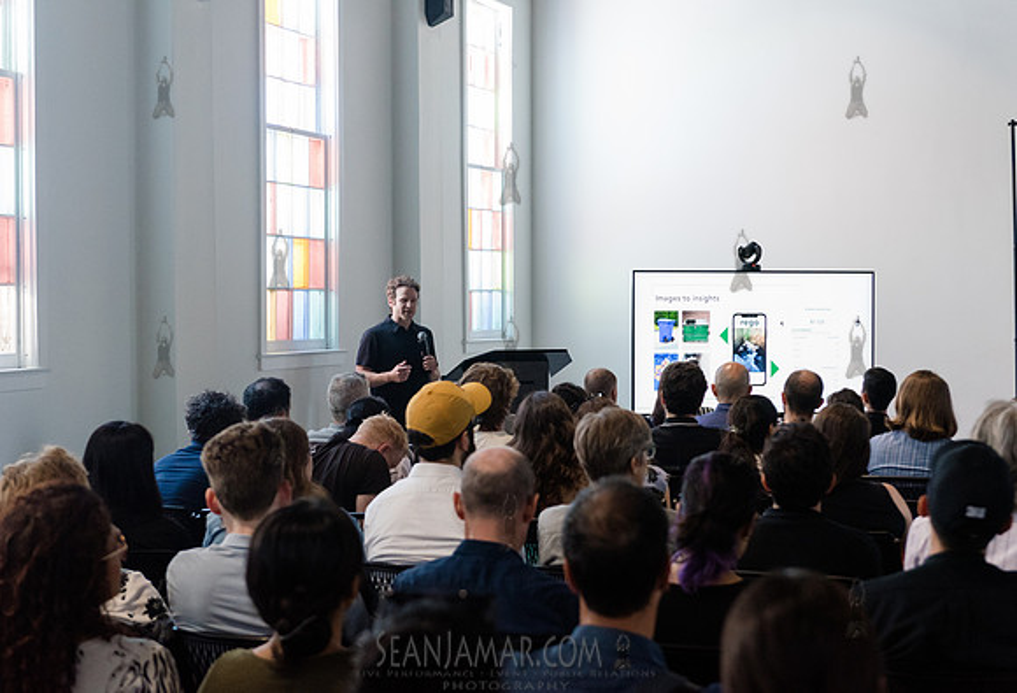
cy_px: 332
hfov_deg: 30.0
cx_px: 540
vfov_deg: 20.7
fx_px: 1897
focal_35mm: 67
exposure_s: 1/320
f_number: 4
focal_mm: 62
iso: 4000
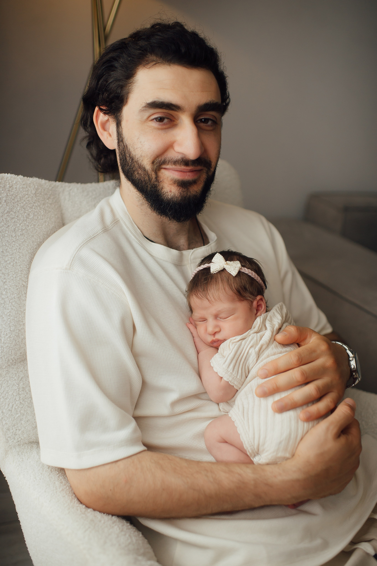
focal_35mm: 35
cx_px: 188
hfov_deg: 37.8
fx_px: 550
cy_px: 283
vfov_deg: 54.5
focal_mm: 35
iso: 640
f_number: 2.2
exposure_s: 1/800
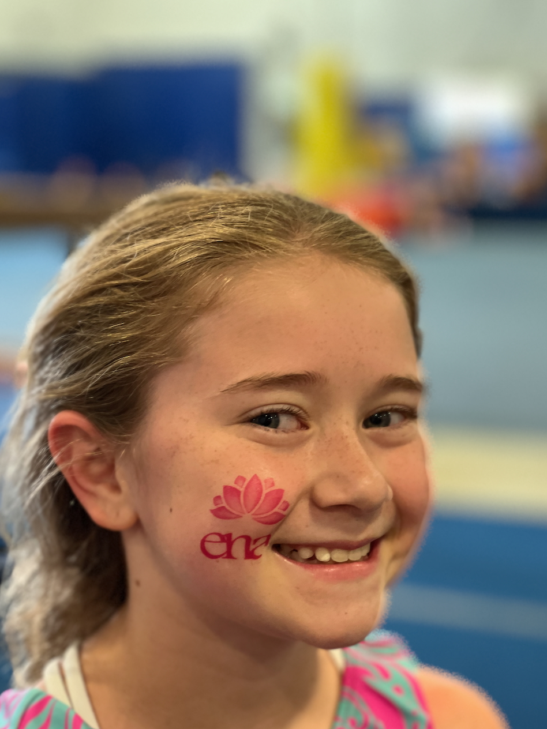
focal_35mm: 78
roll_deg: -0.2
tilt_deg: -6.8
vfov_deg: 25.0
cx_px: 275
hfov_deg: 18.9
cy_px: 367
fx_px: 1643
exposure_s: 1/30
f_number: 2.8
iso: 400
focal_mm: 9
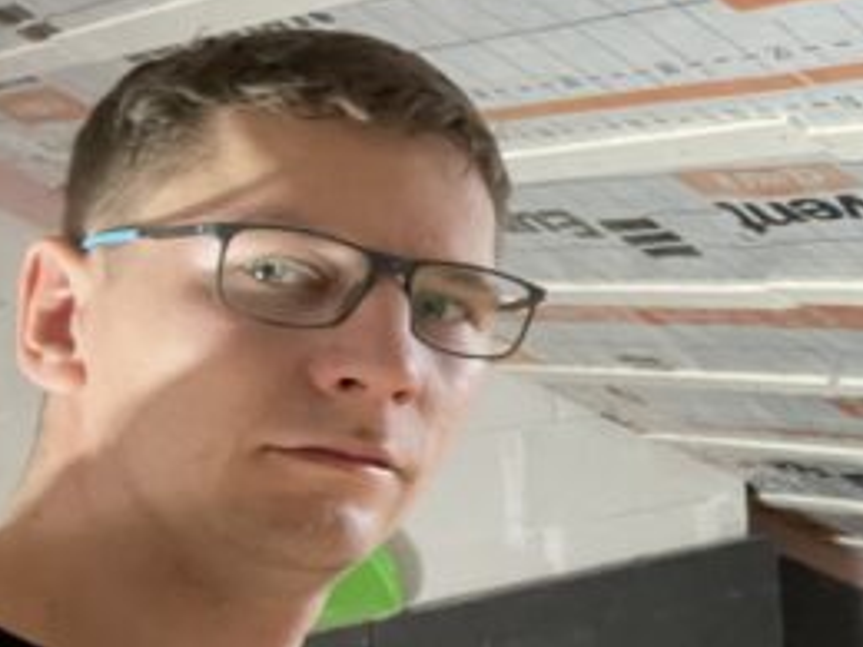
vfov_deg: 21.6
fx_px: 1695
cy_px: 279
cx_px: 1265
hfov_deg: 23.4
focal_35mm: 68
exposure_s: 1/50
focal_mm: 2.71
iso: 320
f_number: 2.2
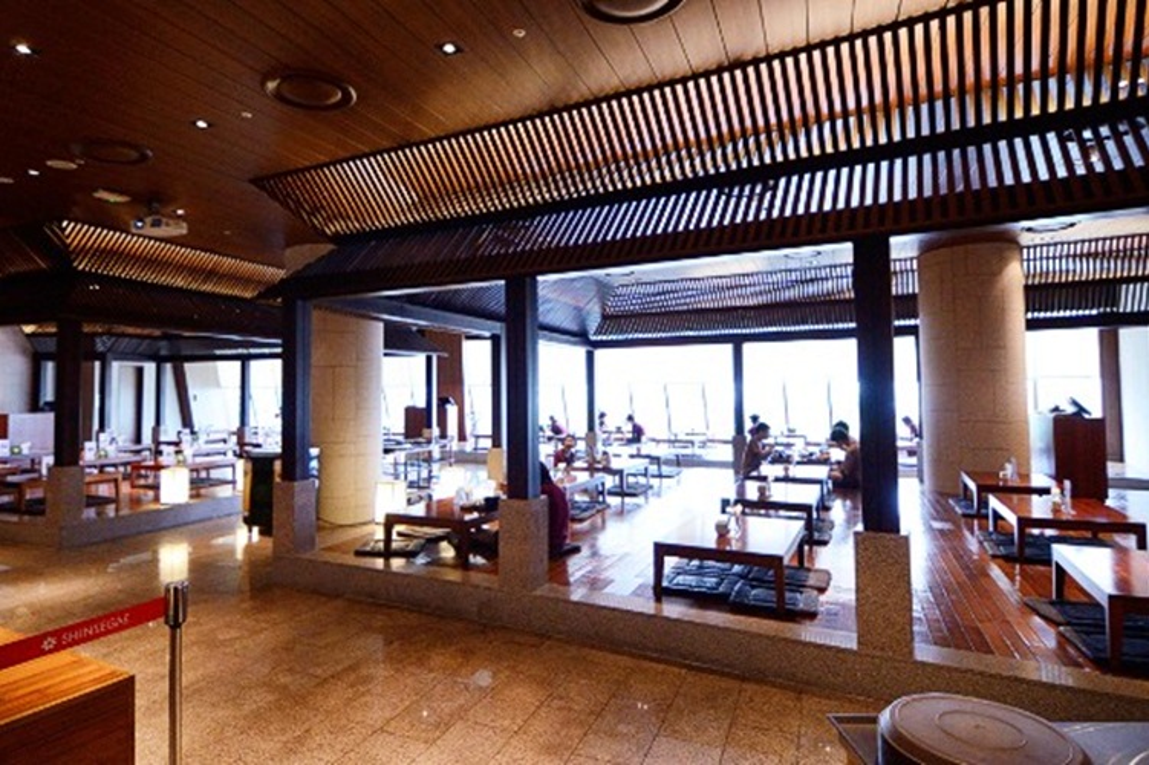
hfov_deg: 95.0
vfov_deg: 72.0
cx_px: 574
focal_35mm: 16
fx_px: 526
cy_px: 382
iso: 2000
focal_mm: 11
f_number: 3.2
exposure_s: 1/200
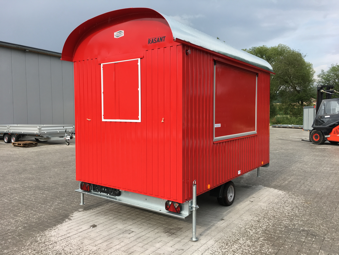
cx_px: 170
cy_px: 128
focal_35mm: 29
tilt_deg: -1.1
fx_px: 284
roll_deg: +0.7
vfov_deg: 48.2
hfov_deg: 61.7
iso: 25
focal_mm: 4.15
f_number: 2.2
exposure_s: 1/527
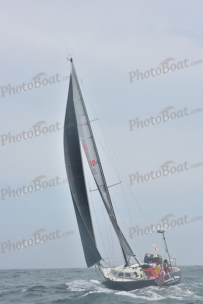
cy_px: 152
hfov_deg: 19.5
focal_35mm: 70
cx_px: 102
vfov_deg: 28.8
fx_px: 592
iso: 320
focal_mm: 70
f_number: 13
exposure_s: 1/800
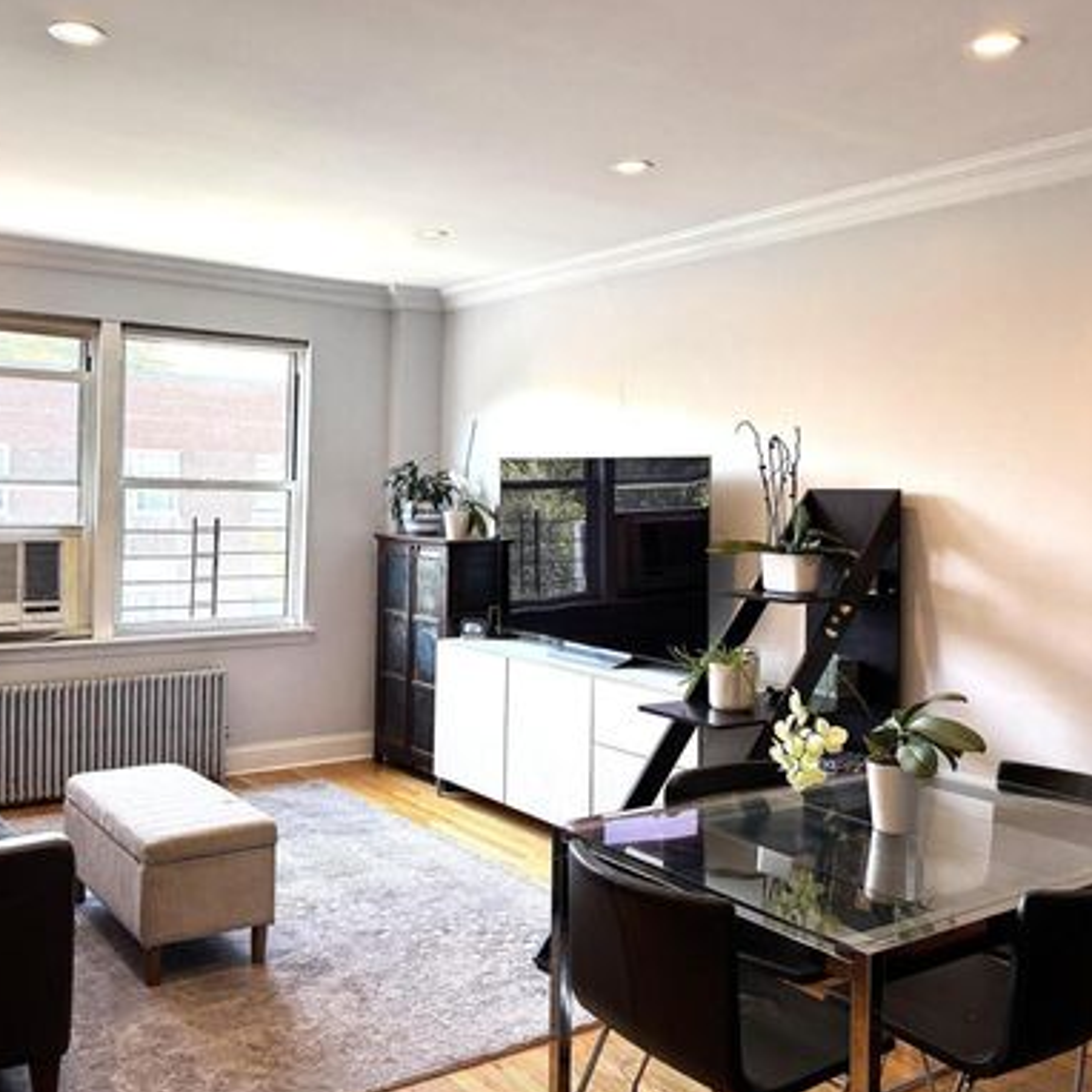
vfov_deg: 49.7
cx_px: 529
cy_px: 493
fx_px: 1178
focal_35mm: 33
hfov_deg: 49.7
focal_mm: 6.76
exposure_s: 1/120
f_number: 1.78
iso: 100
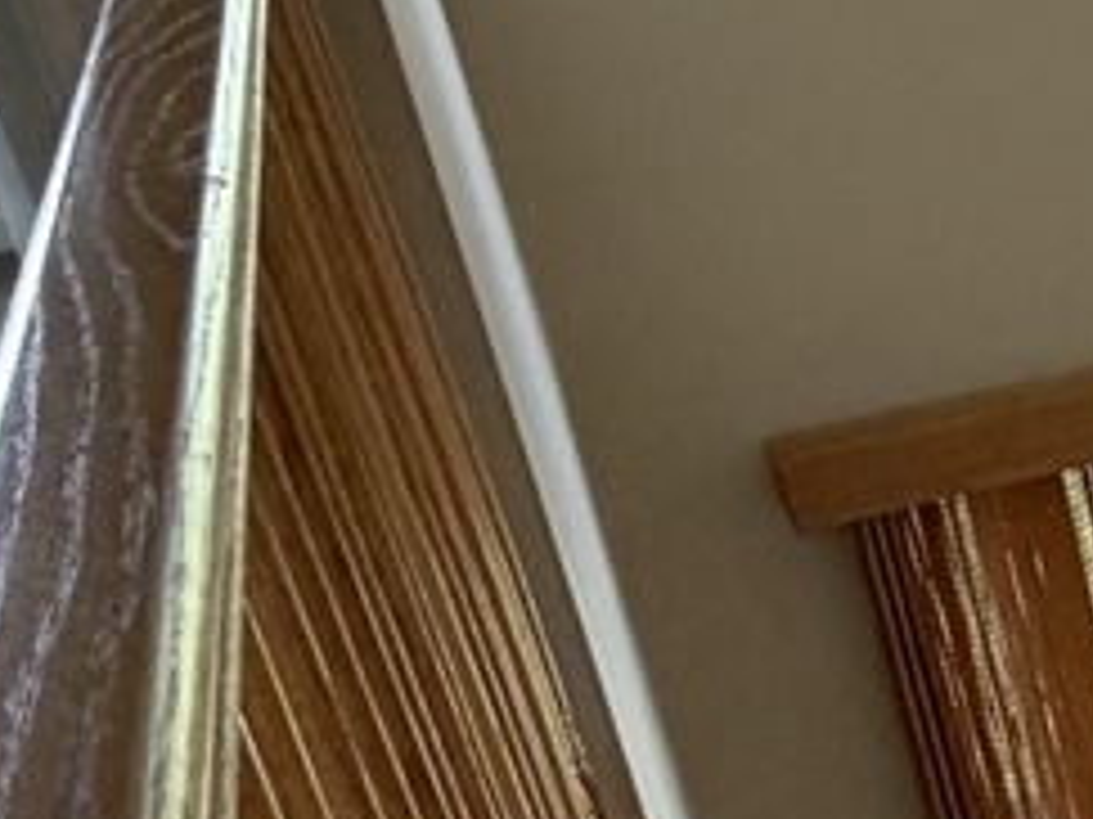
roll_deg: +1.8
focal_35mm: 83
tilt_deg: -21.3
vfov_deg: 17.8
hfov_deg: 15.7
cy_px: 364
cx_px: 2451
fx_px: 2619
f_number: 2.2
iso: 125
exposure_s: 1/121
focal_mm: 2.22
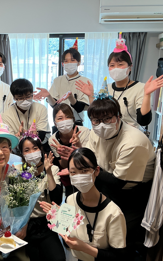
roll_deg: +0.3
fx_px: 299
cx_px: 37
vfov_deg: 47.2
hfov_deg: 29.9
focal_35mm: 42
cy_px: 129
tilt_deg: -13.0
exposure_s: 1/60
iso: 64
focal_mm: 3
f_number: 1.8
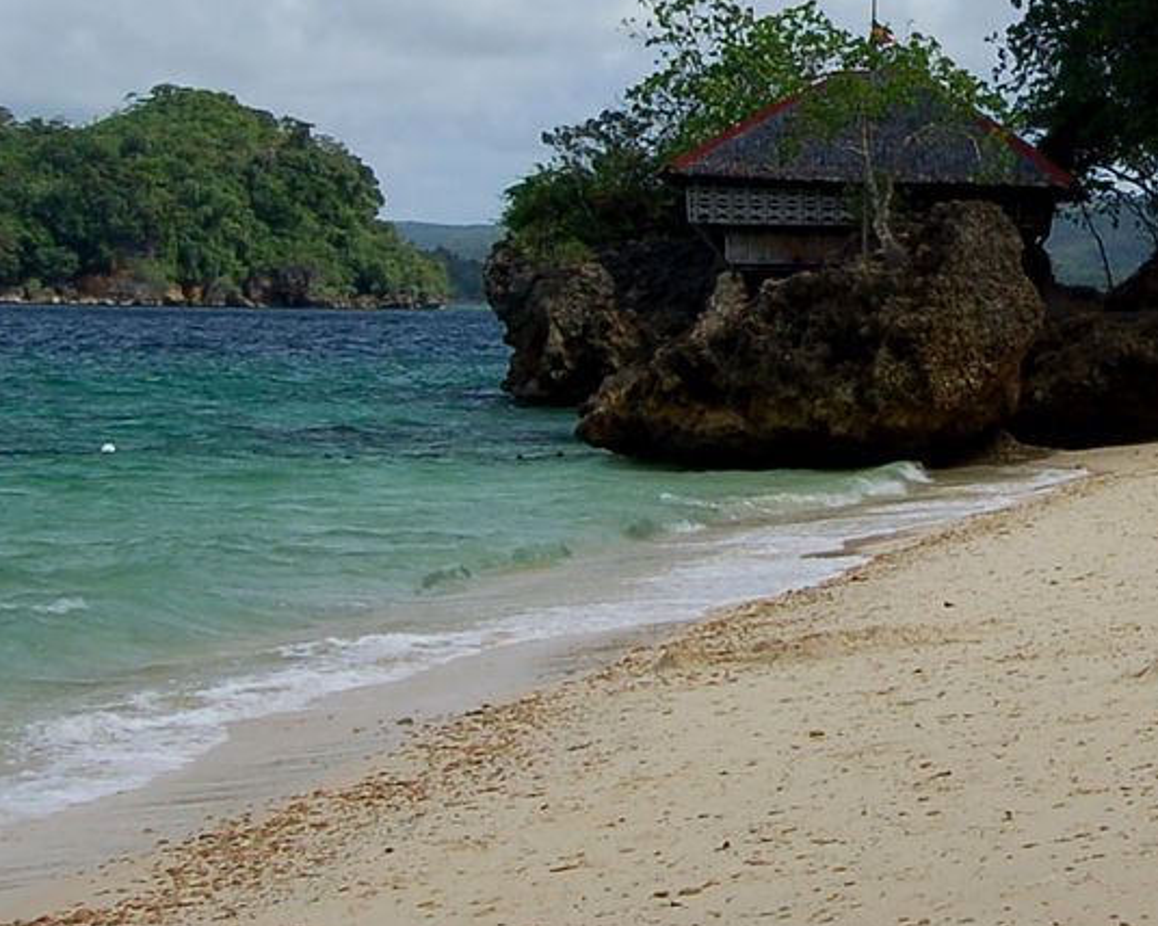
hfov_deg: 16.9
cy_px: 31
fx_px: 3804
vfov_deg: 13.7
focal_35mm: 111
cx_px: 1208
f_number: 14
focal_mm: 22
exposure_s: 1/50
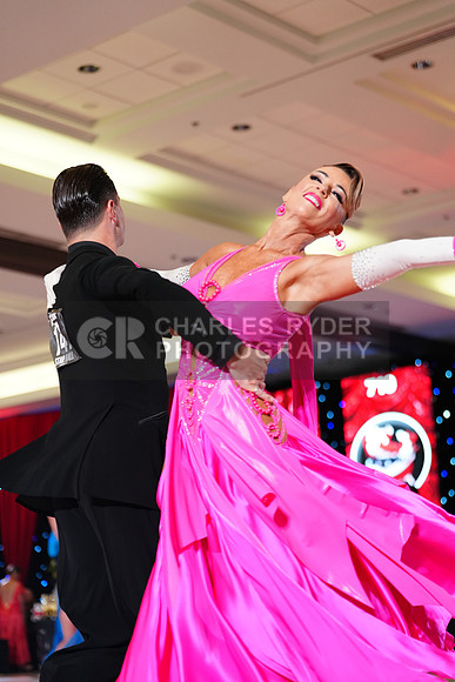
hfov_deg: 19.5
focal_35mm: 70
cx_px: 228
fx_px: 1326
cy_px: 341
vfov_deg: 28.8
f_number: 2.8
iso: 2500
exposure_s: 1/400
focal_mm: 70
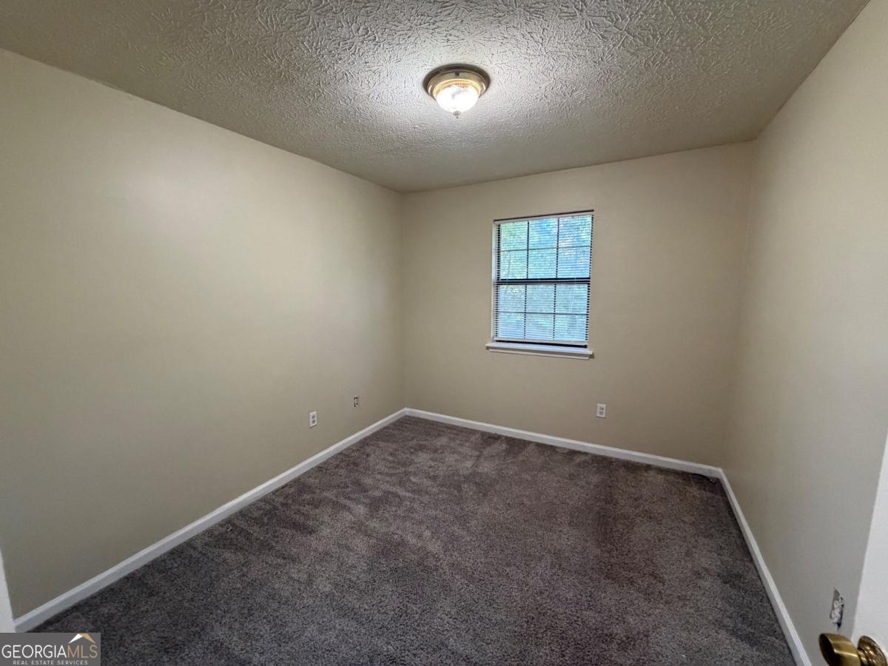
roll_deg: +0.9
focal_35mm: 14
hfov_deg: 102.1
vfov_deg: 85.7
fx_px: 359
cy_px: 333
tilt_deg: -7.4
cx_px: 444
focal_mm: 2.22
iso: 400
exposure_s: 1/60
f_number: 2.2
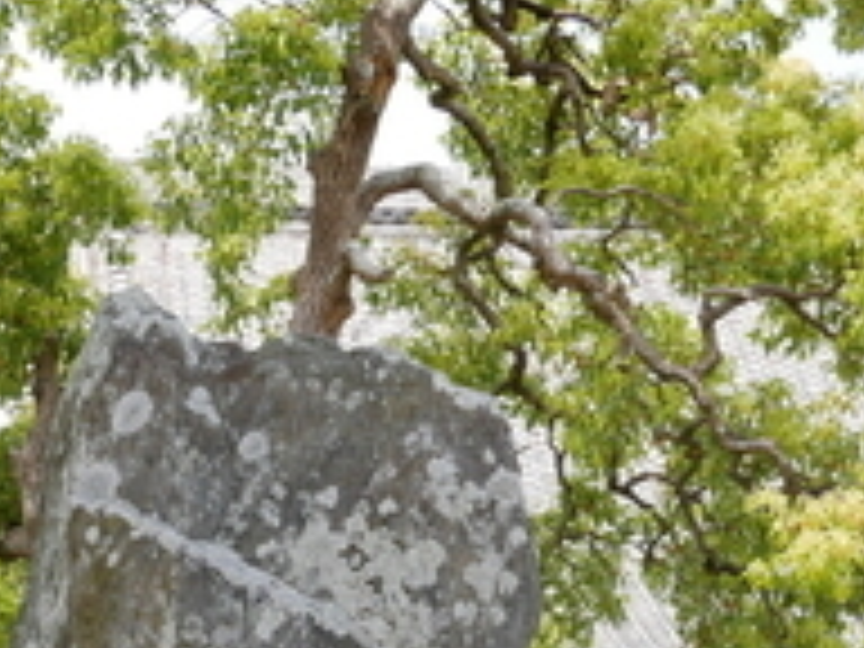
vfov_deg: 11.5
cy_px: 907
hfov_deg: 15.7
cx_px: 252
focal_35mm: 125
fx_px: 3120
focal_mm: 20
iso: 200
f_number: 6.3
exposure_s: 1/200
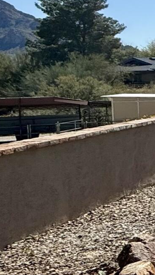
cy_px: 94
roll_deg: -0.2
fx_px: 511
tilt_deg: -2.5
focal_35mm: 70
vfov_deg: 30.0
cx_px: 551
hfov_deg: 9.4
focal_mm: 2.22
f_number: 2.2
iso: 50
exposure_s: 1/2410
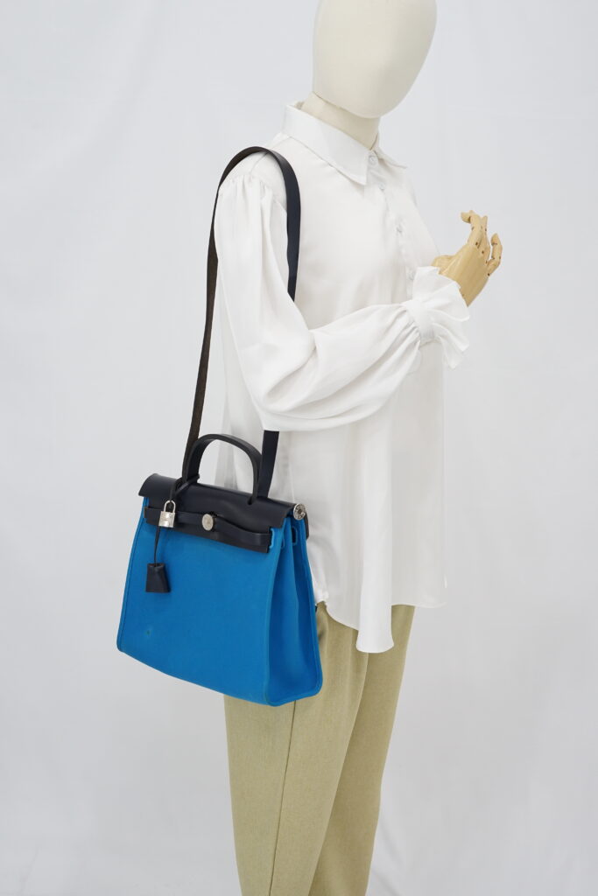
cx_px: 299
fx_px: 1245
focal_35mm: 50
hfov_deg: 27.0
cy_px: 448
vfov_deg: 39.6
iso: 640
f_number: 6.3
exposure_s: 1/10
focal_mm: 50
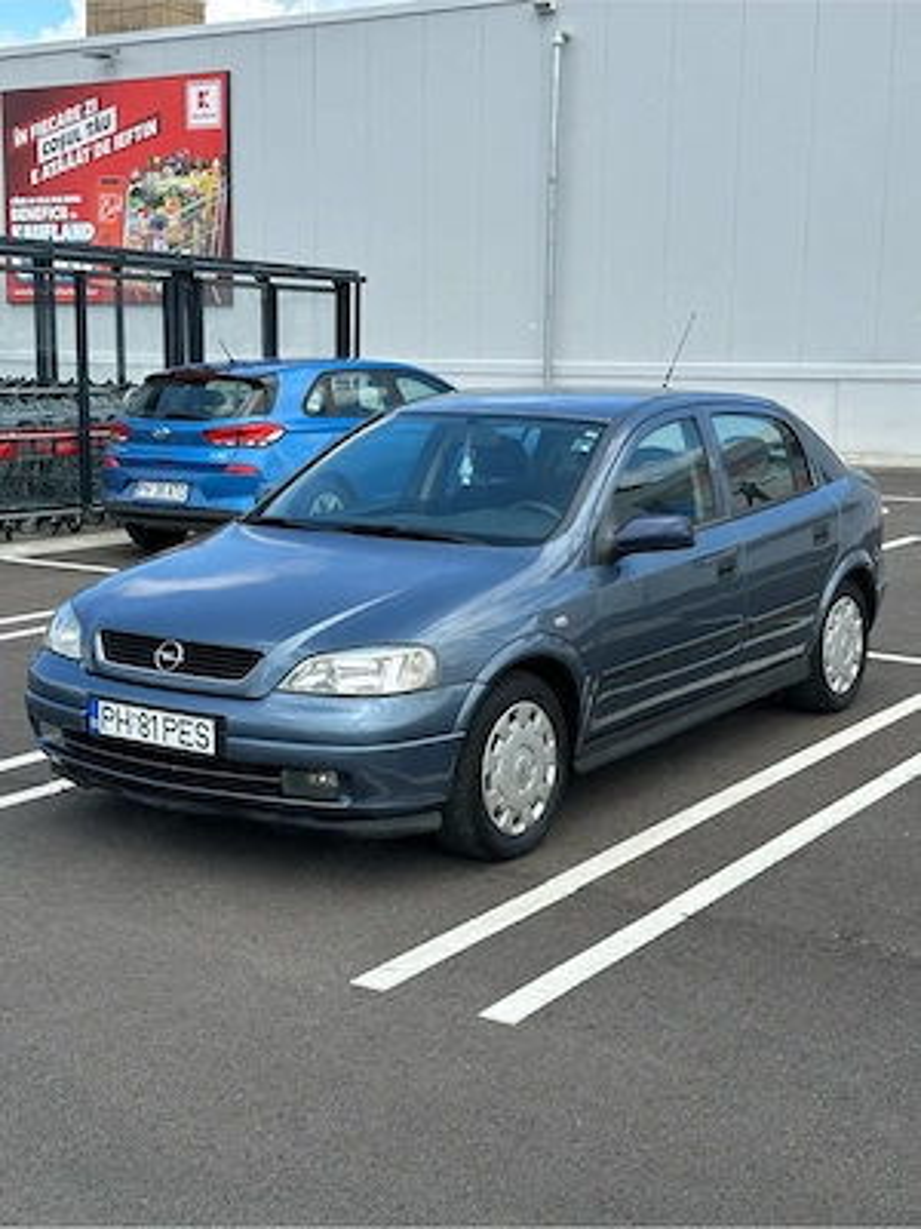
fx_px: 1703
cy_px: 614
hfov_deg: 30.3
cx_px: 460
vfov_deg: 39.7
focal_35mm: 48
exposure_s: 1/1783
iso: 64
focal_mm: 6.86
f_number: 1.78
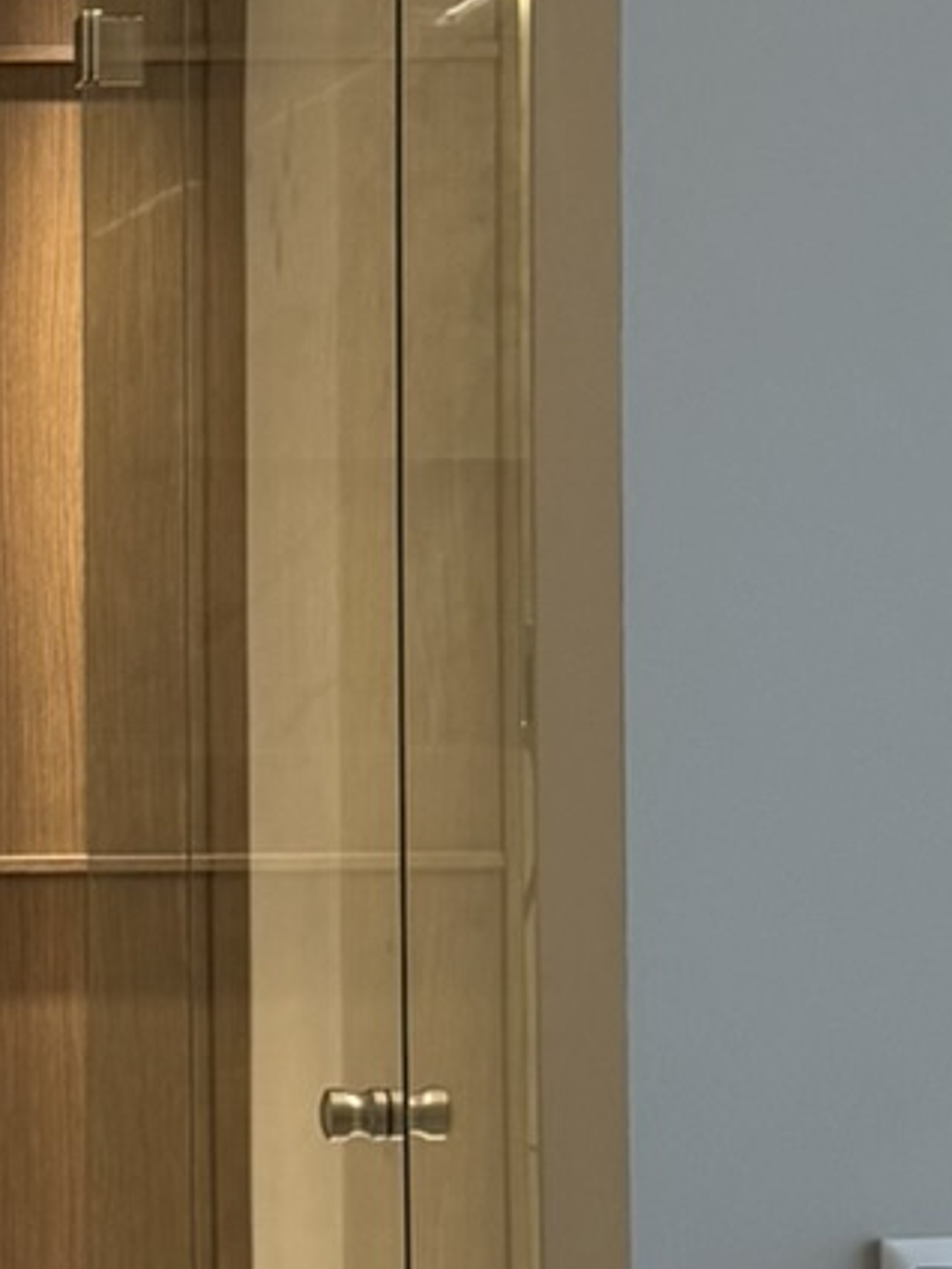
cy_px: 673
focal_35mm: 116
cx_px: -296
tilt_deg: -0.7
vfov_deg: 17.0
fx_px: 4254
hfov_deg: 12.4
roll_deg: +0.4
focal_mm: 6.76
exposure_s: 1/50
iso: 320
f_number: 1.78
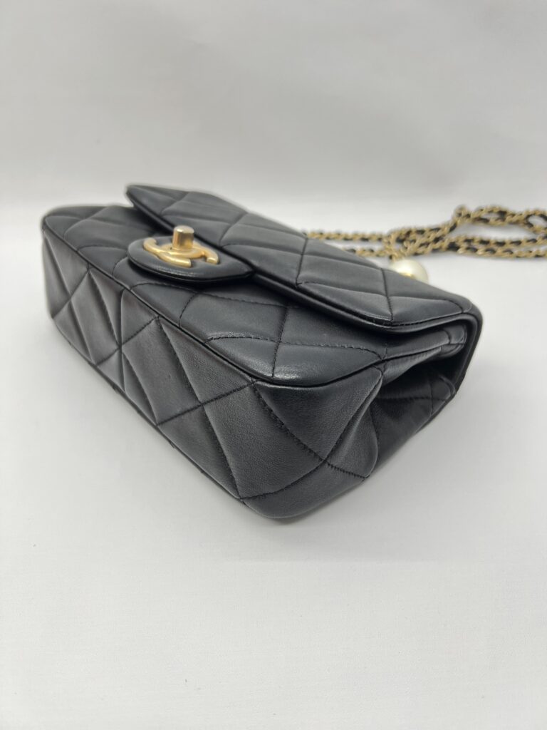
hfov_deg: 53.1
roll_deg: +0.7
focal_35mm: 26
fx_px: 548
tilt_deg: -35.1
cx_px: 274
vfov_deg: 67.3
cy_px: 365
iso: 50
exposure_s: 1/100
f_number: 1.5
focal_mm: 5.7
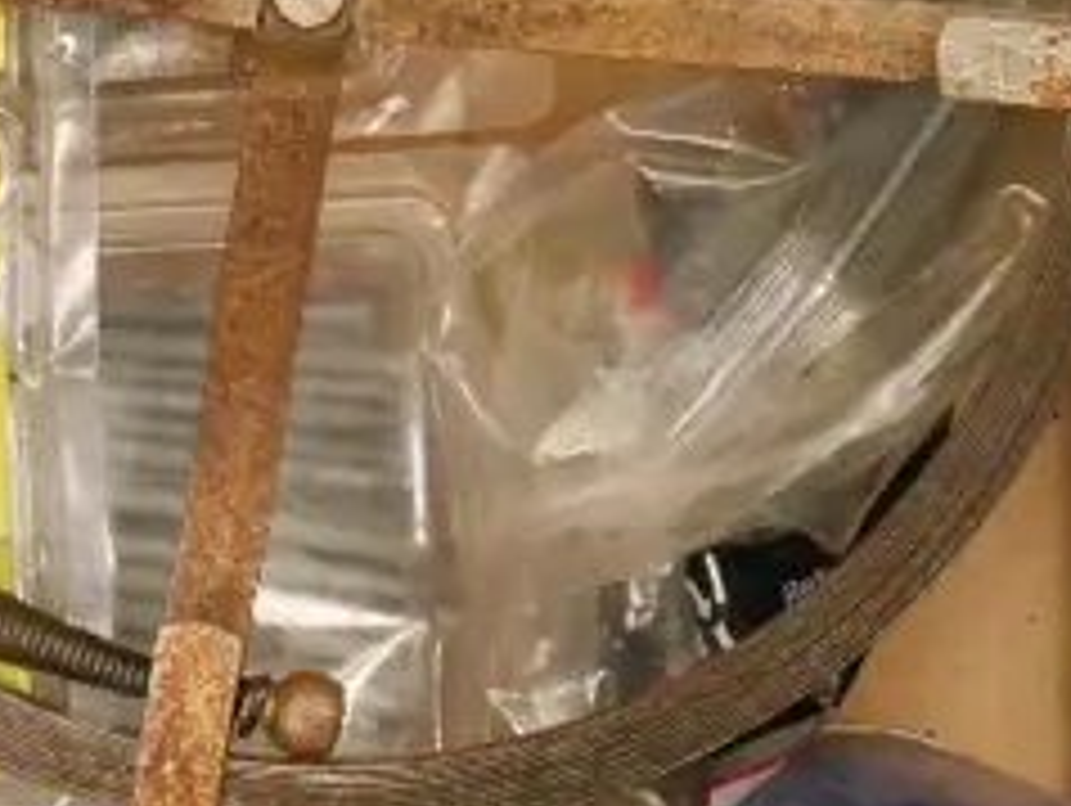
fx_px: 8517
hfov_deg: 7.2
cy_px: -47
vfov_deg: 5.4
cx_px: 990
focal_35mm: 275
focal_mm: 32
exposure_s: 1/50
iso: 3200
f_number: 5.6
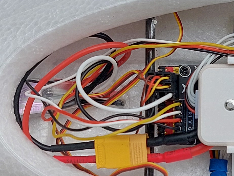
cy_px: 112
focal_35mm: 120
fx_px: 811
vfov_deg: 12.3
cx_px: 281
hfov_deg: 15.8
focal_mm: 5.23
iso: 25
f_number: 1.8
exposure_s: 1/337
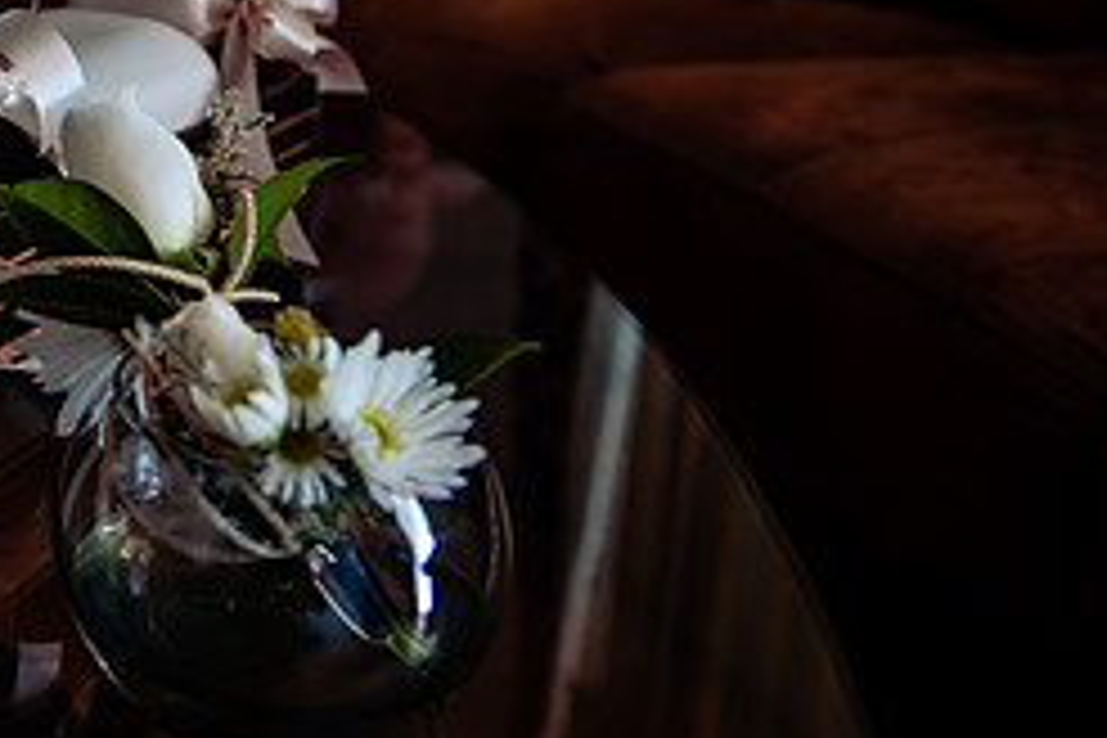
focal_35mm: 58
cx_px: -135
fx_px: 1783
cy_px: -97
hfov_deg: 30.5
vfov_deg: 22.0
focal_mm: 24
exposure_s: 1/100
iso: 200
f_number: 3.2
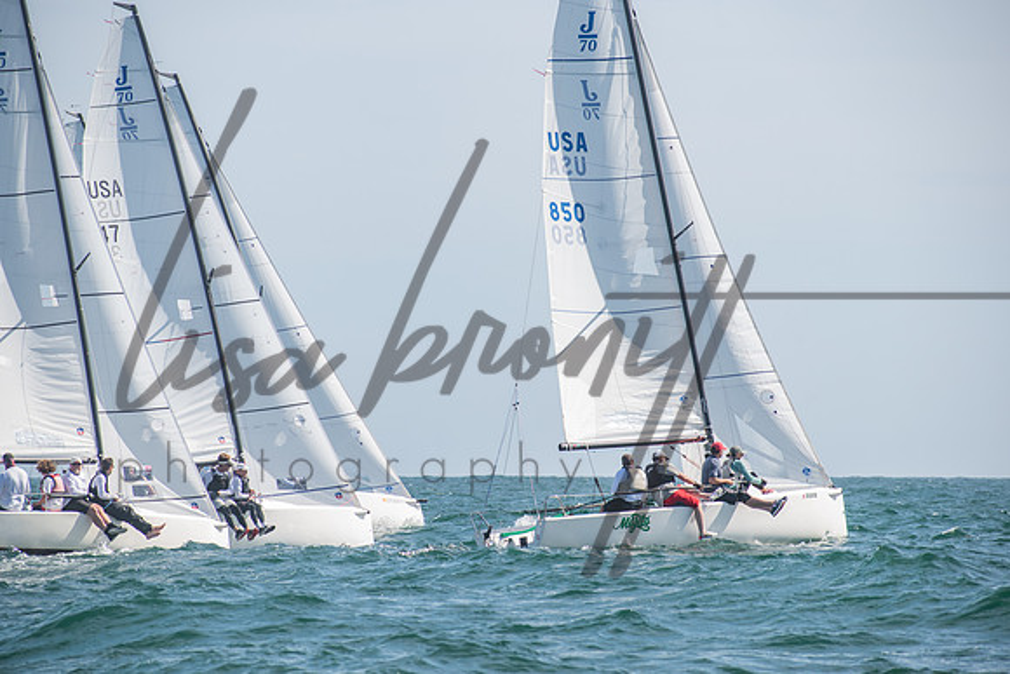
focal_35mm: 216
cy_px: 337
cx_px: 505
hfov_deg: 9.5
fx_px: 6055
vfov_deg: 6.4
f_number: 6.3
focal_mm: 140
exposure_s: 1/640
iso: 200
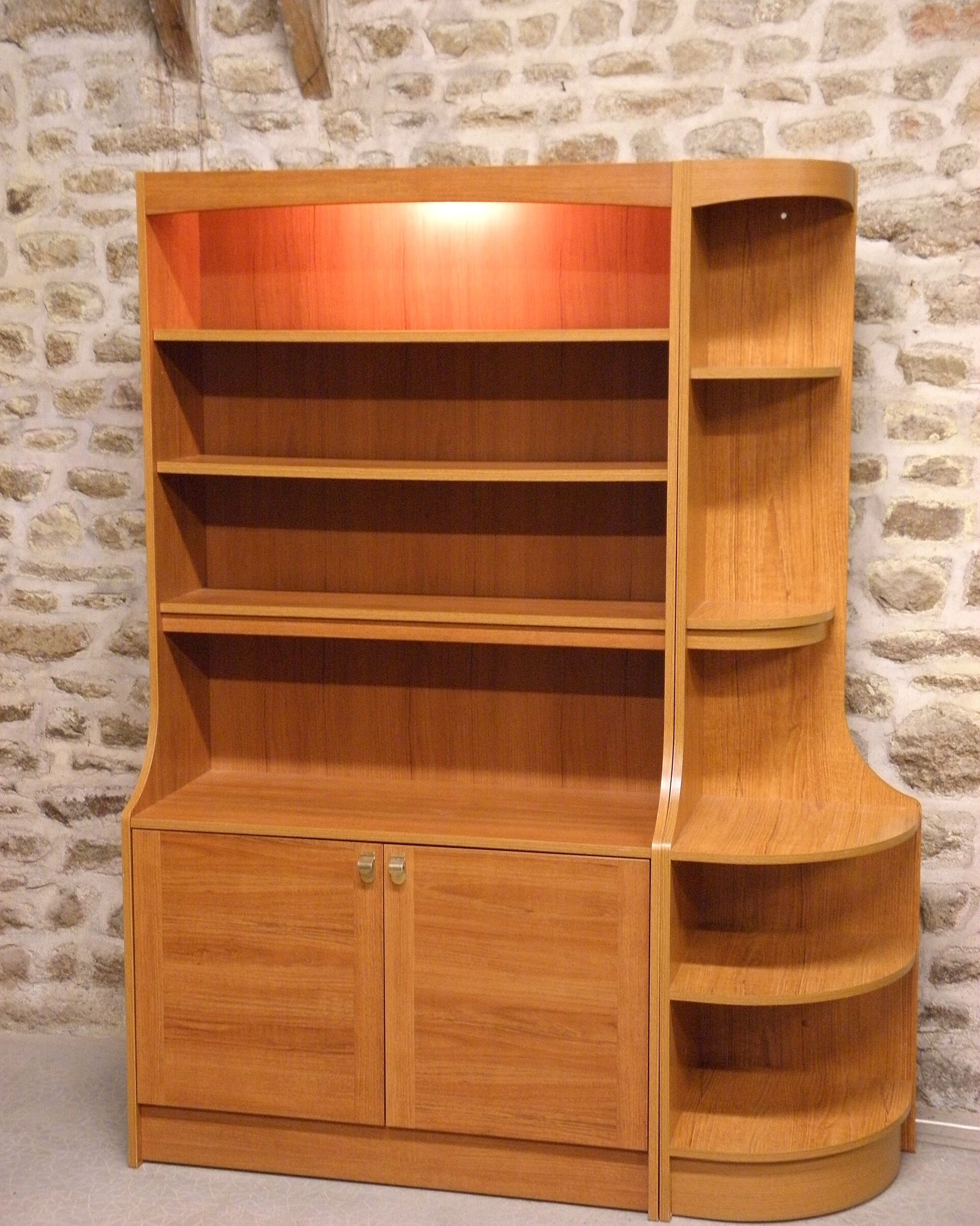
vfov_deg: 38.0
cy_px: 596
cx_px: 490
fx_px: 1777
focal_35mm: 49
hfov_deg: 30.8
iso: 320
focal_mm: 8.6
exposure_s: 1/8
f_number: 3.9
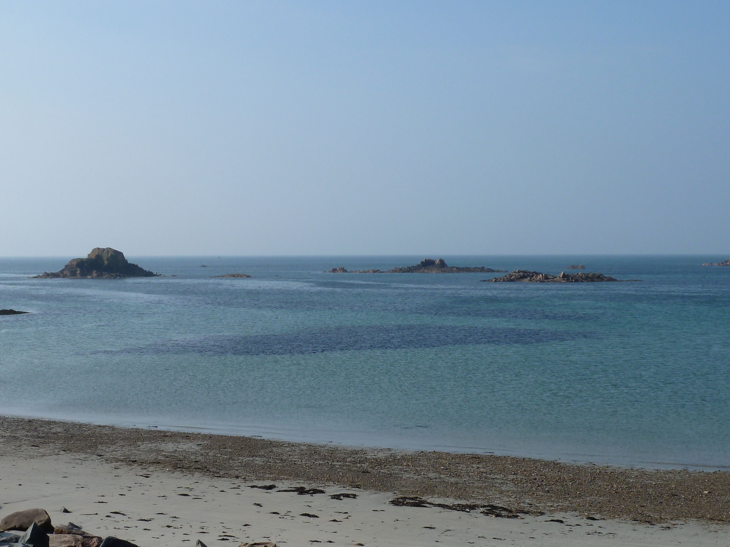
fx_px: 1181
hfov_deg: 34.3
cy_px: 340
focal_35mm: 56
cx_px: 326
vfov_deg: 26.0
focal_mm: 7.3
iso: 80
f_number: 5.6
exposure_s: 1/400
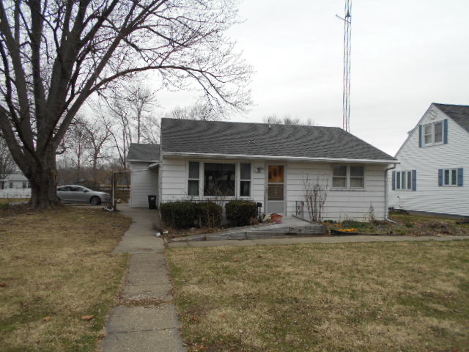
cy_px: 176
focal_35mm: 26
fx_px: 352
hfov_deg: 67.3
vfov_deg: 53.1
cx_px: 234
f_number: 3.2
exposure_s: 1/500
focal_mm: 4.6
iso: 80
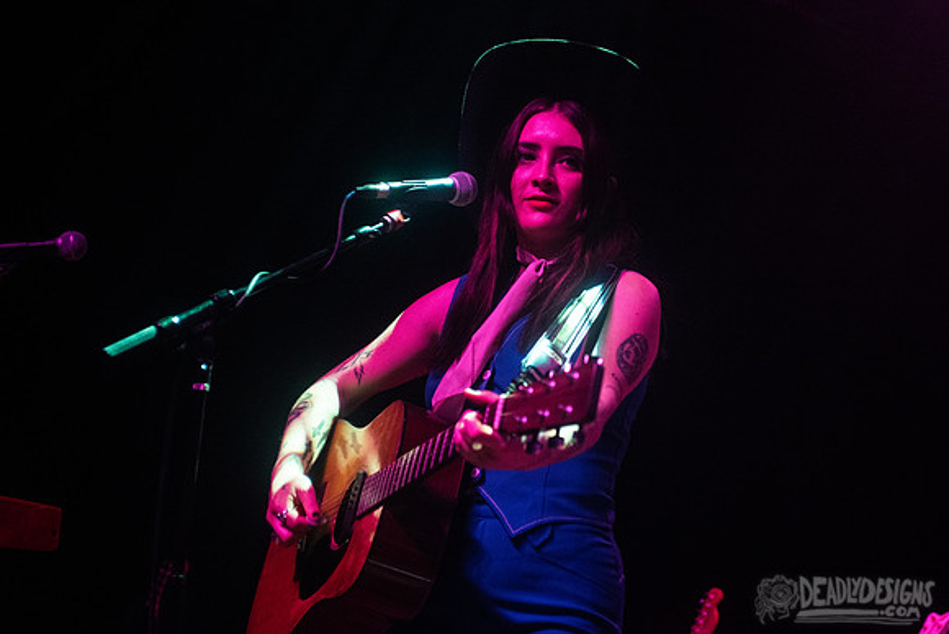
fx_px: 2071
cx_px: 532
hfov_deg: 25.8
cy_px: 278
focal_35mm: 79
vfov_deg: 17.4
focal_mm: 70
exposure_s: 1/125
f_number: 3.2
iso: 3200
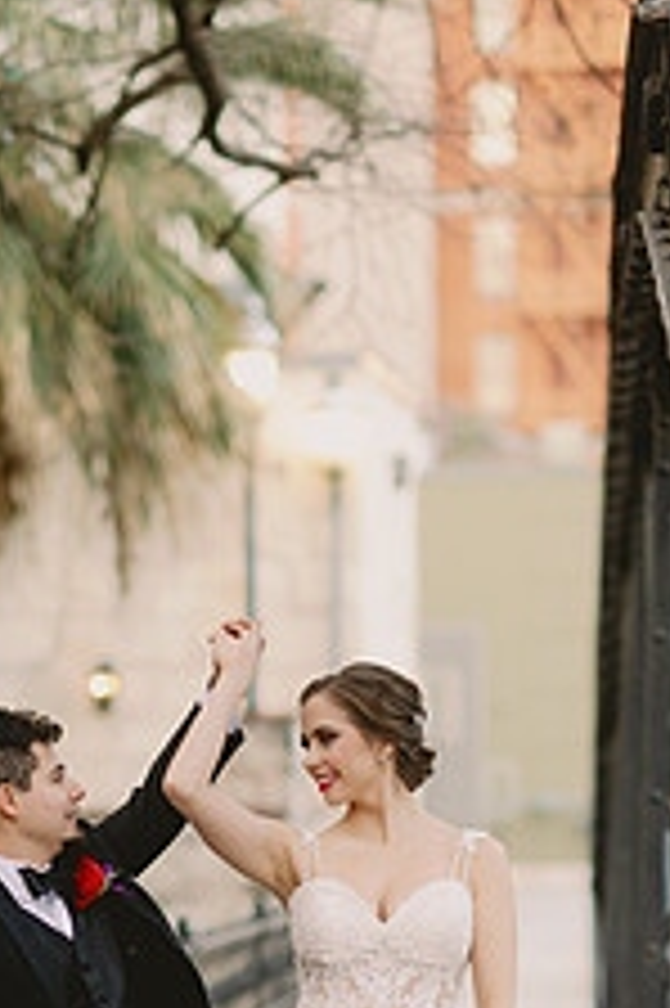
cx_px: 56
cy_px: 968
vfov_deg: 11.9
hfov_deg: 8.0
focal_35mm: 171
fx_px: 4781
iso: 500
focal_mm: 85
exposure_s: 1/400
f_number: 2.2
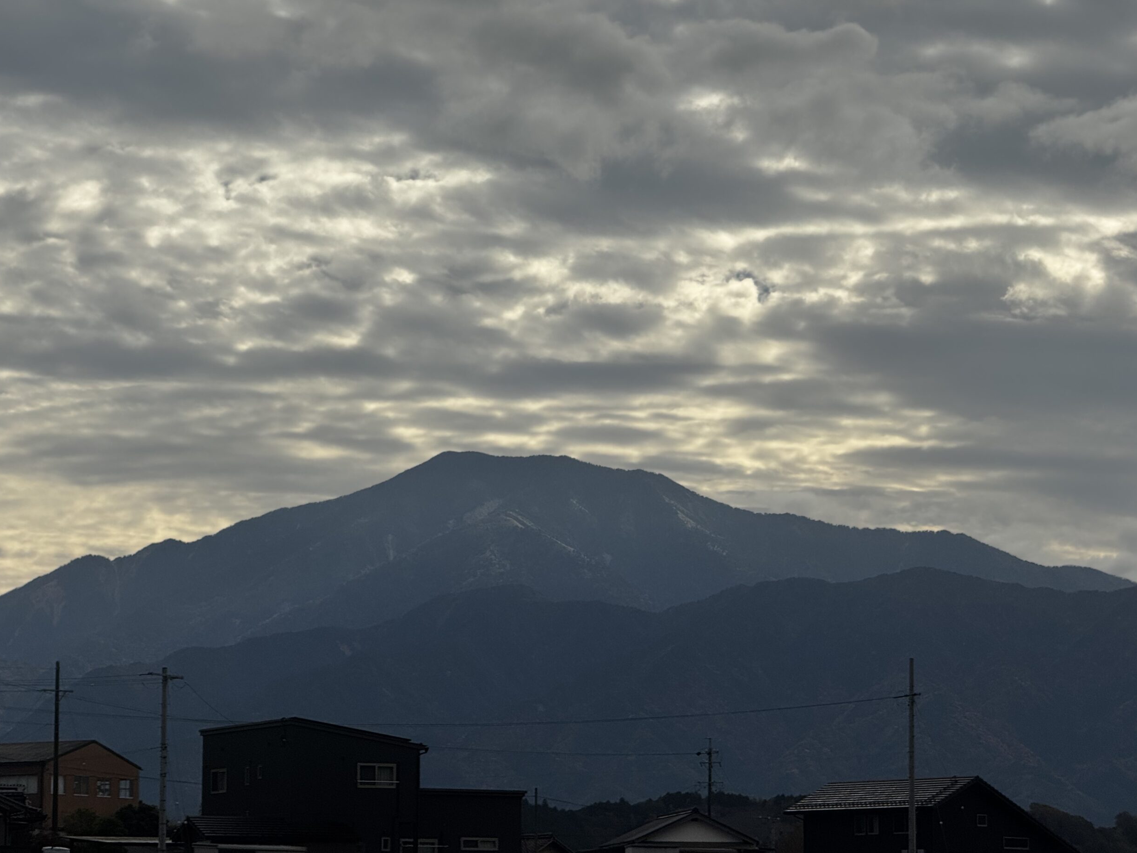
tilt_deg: +8.3
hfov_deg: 15.8
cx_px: 550
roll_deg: -0.2
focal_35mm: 125
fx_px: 4105
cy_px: 435
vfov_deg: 11.9
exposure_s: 1/4651
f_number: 2.8
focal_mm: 15.66
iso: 50
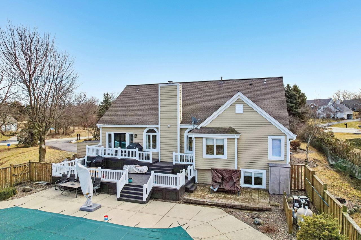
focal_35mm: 22
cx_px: 180
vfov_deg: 57.2
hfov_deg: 78.6
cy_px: 120
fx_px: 221
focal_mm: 8.4
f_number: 2.8
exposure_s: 1/5000
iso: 100
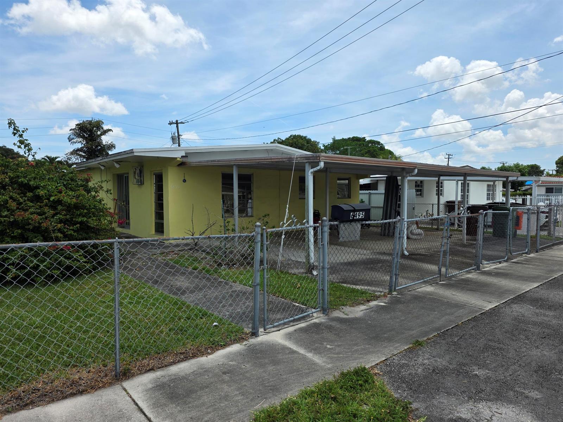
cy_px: 211
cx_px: 282
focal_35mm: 23
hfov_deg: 73.9
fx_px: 374
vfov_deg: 58.9
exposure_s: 1/6355
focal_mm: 6.25
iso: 80
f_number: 1.7
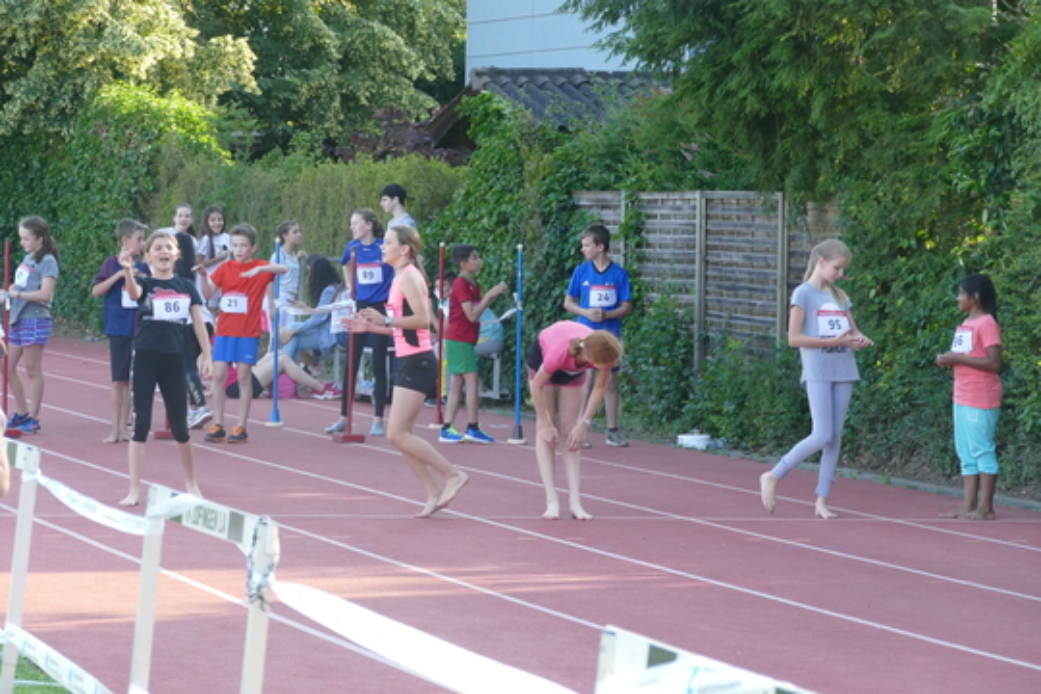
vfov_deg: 8.6
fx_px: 4626
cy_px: 347
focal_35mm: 160
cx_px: 520
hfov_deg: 12.8
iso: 1250
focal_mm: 58.01
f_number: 3.9
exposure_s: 1/800
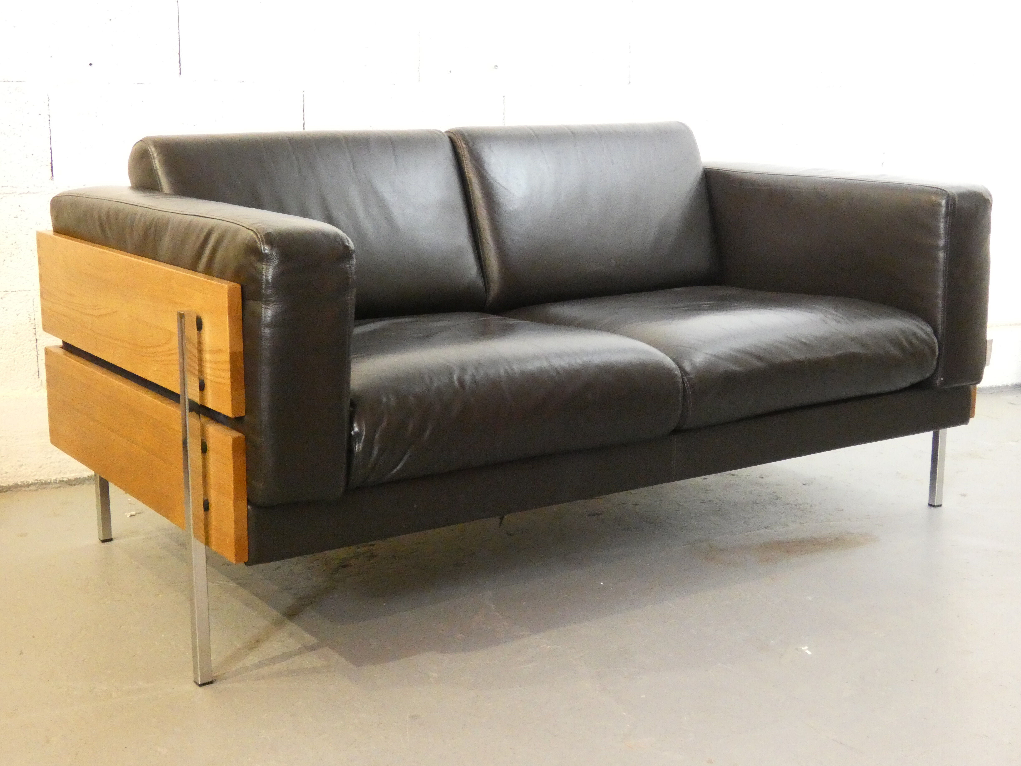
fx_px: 1416
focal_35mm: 48
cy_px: 383
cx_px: 510
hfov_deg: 39.7
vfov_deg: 30.3
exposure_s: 1/40
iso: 1600
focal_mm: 8.6
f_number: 3.8
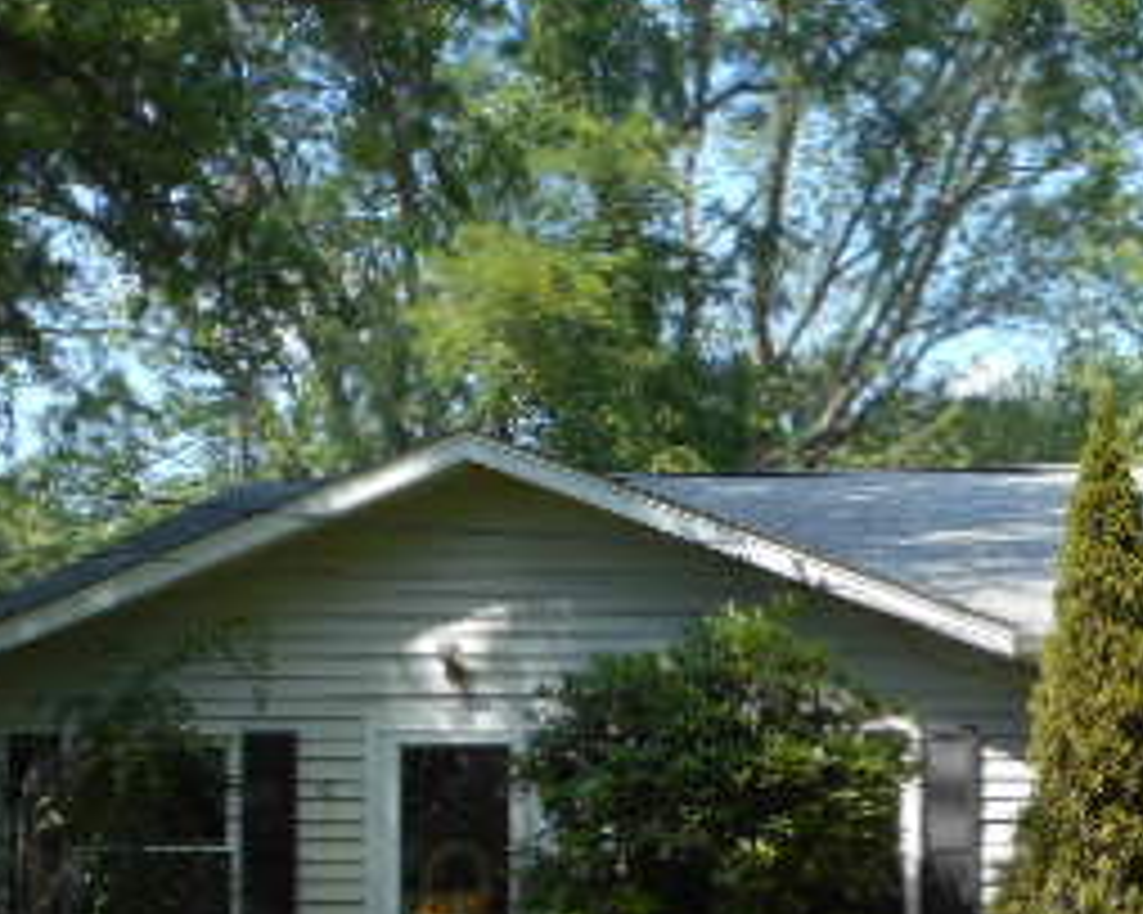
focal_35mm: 96
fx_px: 3246
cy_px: 797
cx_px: 900
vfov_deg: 15.8
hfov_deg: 19.8
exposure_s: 1/200
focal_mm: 6.9
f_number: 4.5
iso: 80
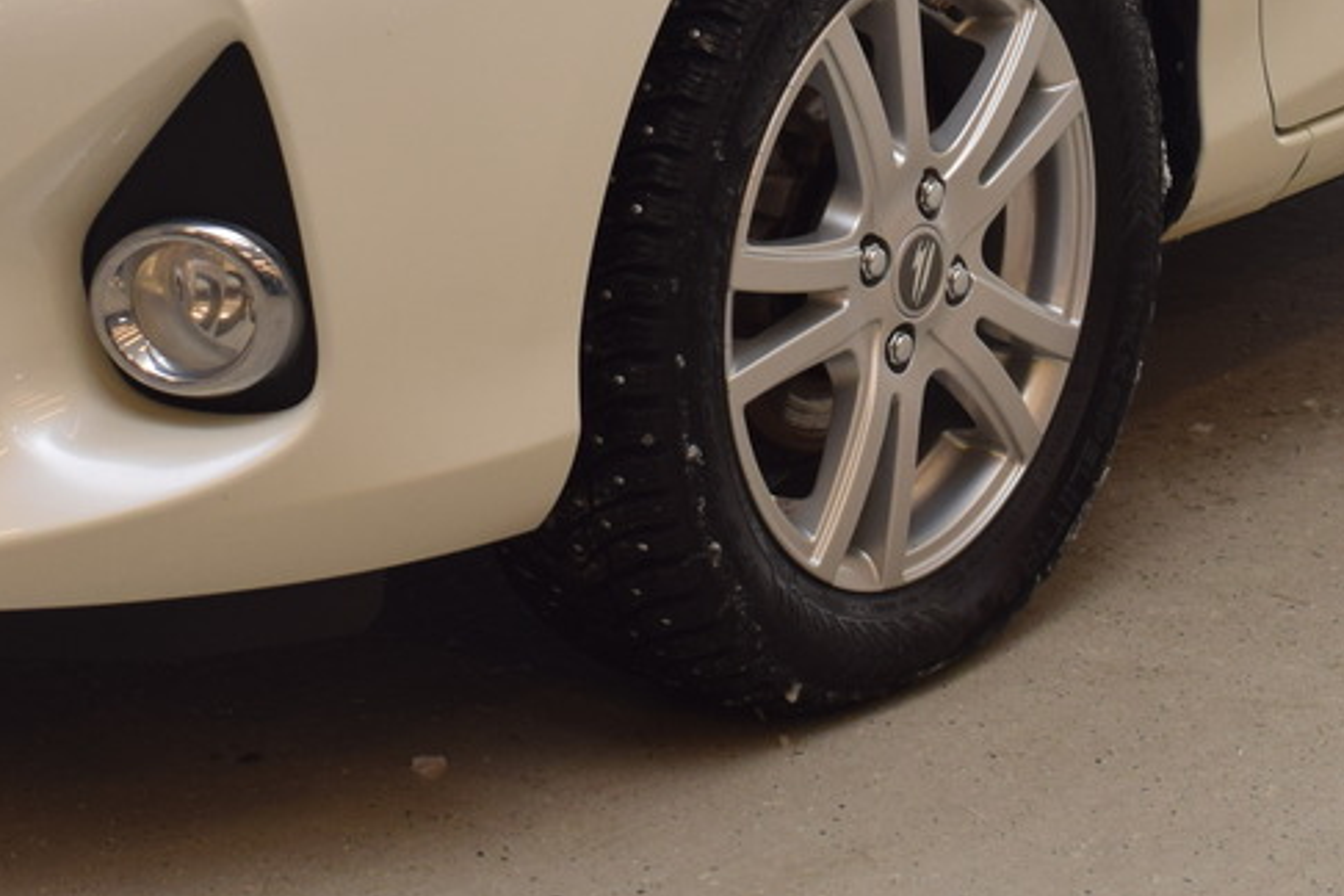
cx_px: 503
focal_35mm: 140
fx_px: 5226
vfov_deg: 9.5
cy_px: -484
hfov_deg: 14.6
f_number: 5
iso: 200
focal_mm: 28
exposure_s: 1/100
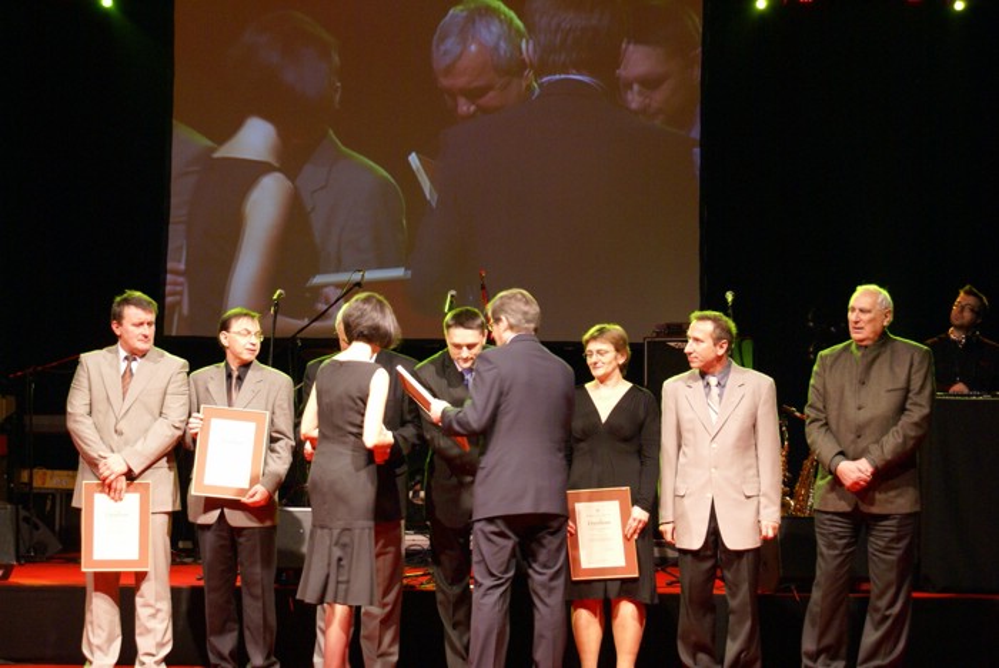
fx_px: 2083
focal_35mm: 75
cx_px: 500
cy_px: 334
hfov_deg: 27.0
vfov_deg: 18.2
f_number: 5.6
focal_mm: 50
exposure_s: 1/25
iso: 800
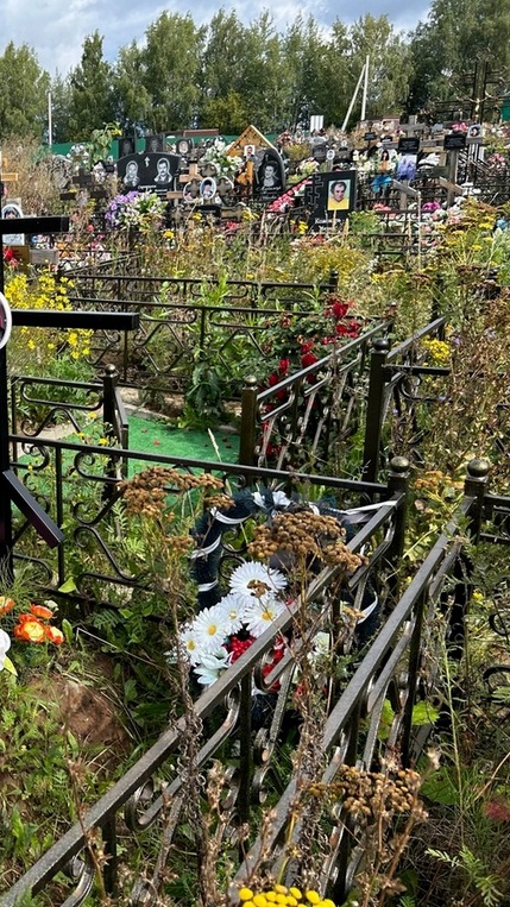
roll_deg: +1.0
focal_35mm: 38
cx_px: -77
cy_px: 452
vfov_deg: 52.8
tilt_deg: -13.8
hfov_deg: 27.9
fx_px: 914
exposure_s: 1/1531
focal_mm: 5.7
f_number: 1.5
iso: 50
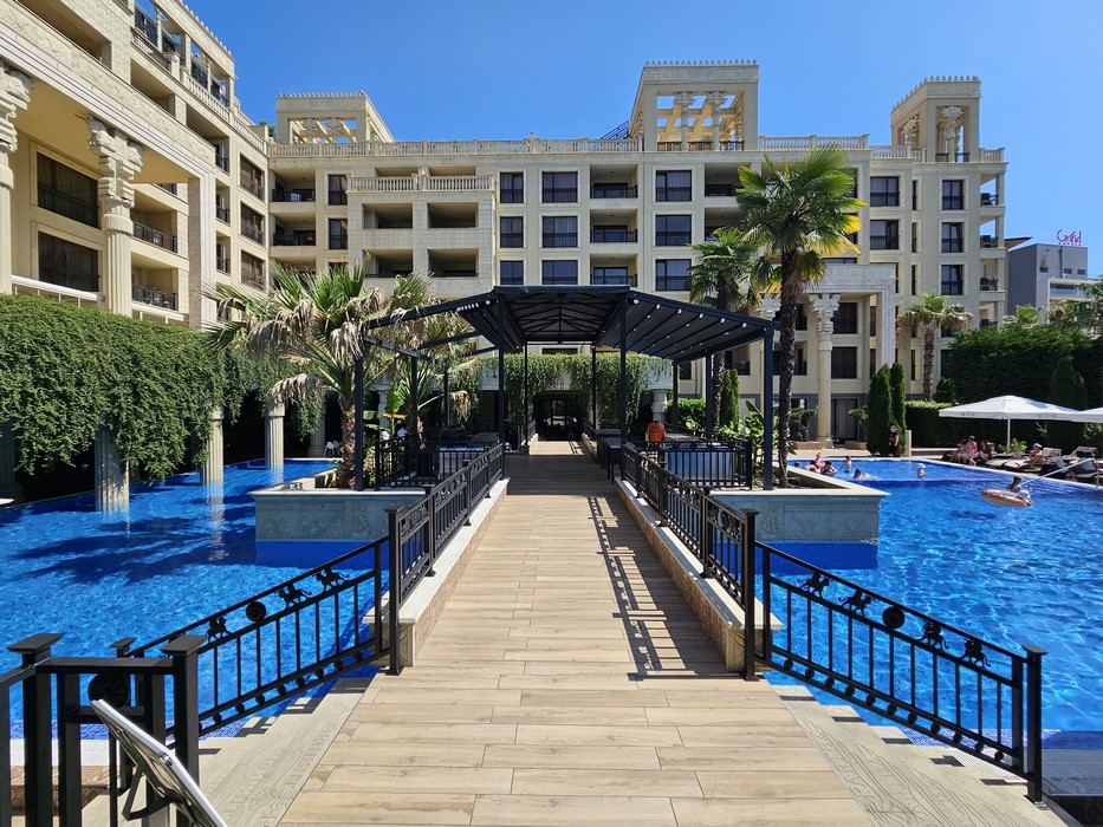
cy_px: 414
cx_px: 552
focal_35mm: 13
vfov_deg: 89.9
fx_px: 414
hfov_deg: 106.2
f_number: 2.2
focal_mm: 2.2
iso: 50
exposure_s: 1/2321
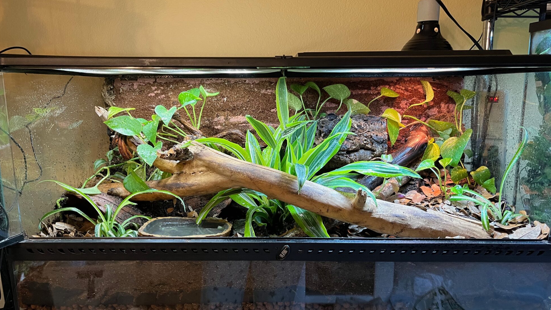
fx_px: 424
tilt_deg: -10.7
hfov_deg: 66.1
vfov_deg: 40.1
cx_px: 279
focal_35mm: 29
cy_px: 174
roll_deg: +0.3
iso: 250
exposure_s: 1/60
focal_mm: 5.1
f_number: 1.6
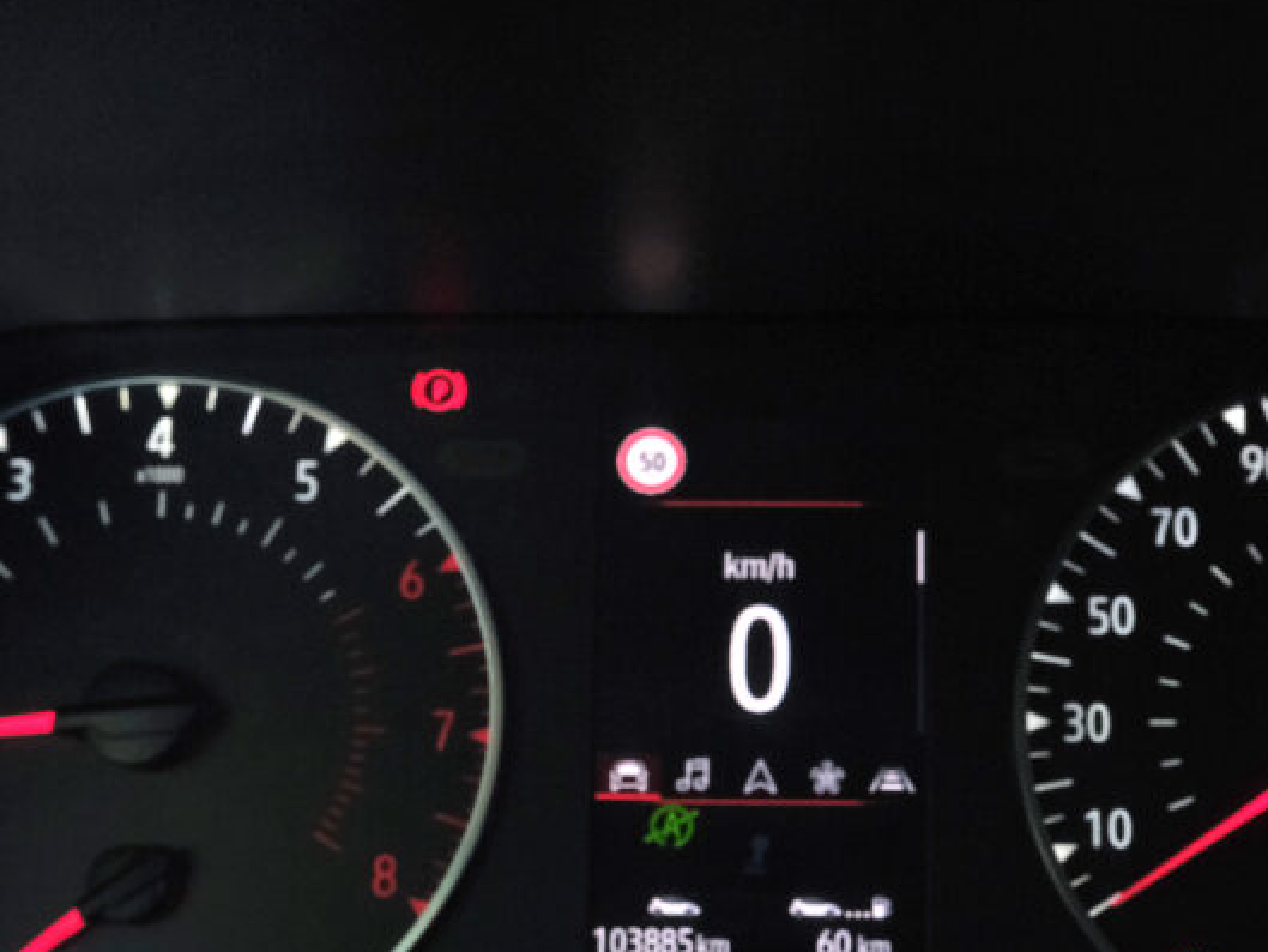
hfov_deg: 35.4
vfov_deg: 26.6
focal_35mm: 54
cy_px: 745
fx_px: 1978
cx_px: 767
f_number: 9
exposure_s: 1/250
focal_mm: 19.2
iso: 2000
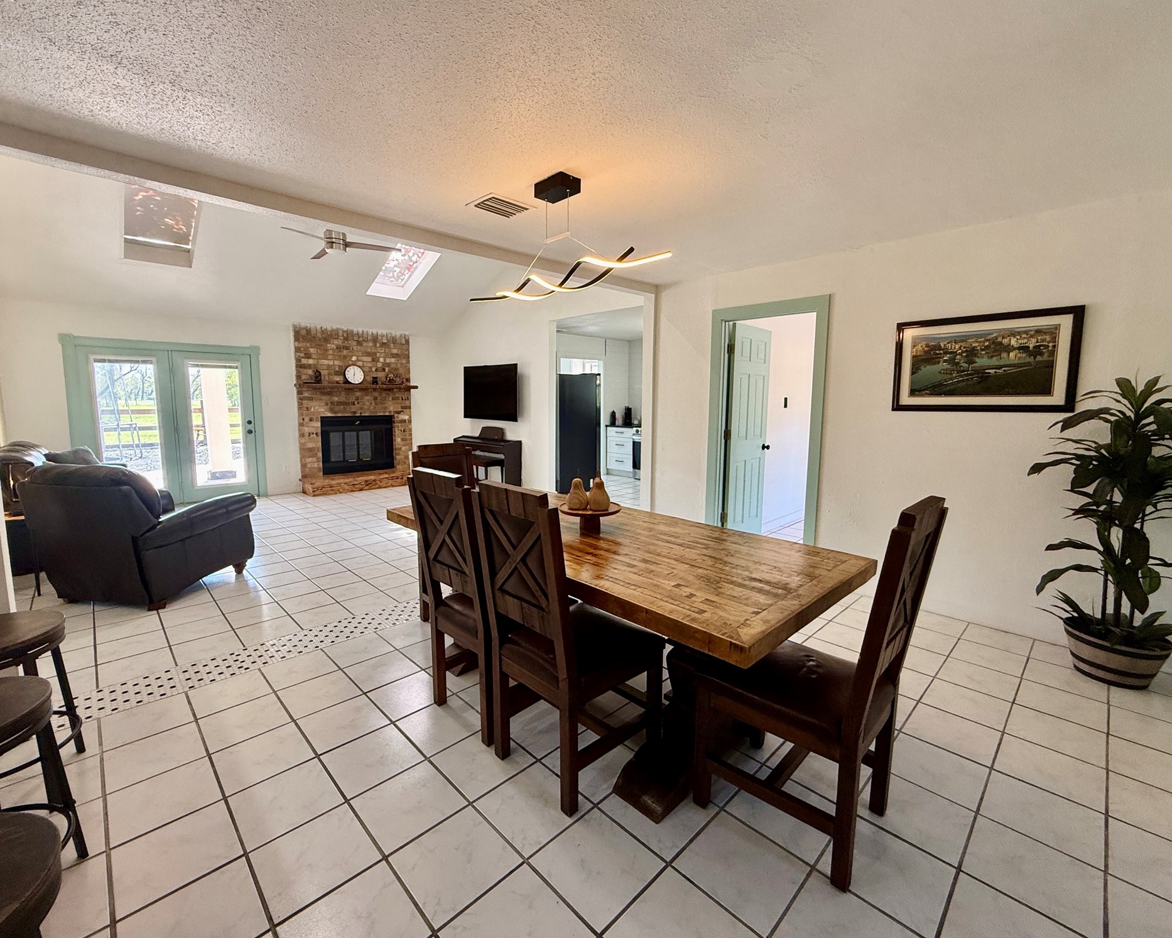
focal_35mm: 15
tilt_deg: -6.5
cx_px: 575
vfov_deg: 84.0
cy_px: 459
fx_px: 520
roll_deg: -0.5
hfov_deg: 96.8
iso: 200
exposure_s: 1/120
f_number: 2.2
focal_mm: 2.22
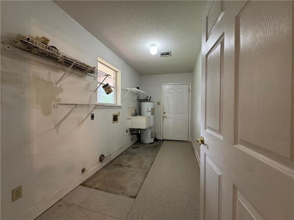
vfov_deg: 85.7
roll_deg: -0.6
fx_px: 119
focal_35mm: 14
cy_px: 110
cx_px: 147
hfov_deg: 102.1
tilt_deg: -1.4
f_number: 2.2
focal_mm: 2.22
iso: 200
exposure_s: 1/60
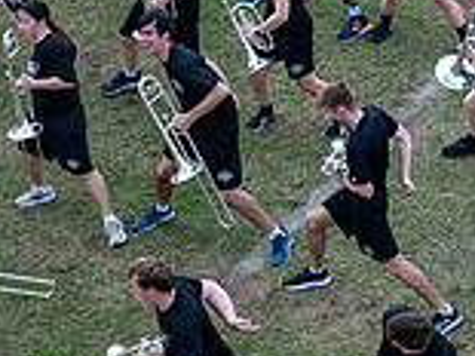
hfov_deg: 7.8
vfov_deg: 5.8
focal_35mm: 252
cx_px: 637
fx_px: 3455
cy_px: -137
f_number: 2.8
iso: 250
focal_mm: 70
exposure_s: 1/1250
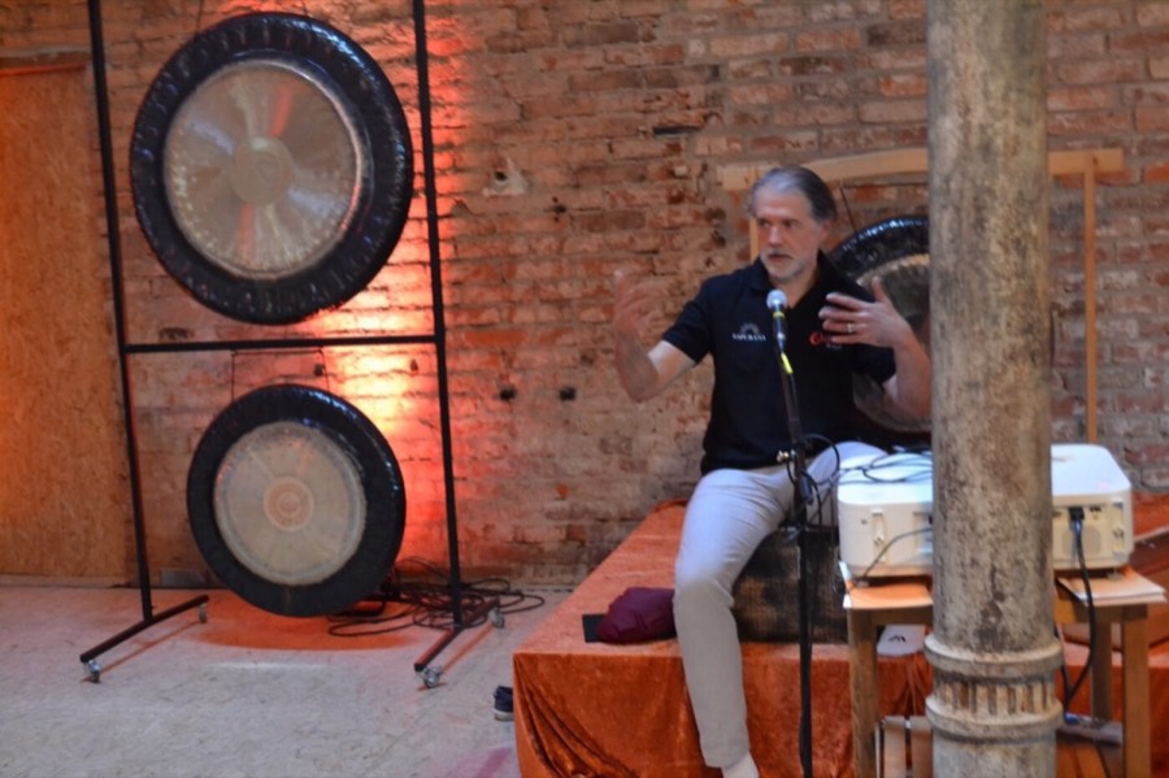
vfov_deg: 28.0
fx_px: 1558
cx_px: 584
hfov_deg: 41.1
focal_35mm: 48
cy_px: 389
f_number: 4.8
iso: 3200
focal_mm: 32
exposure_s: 1/13
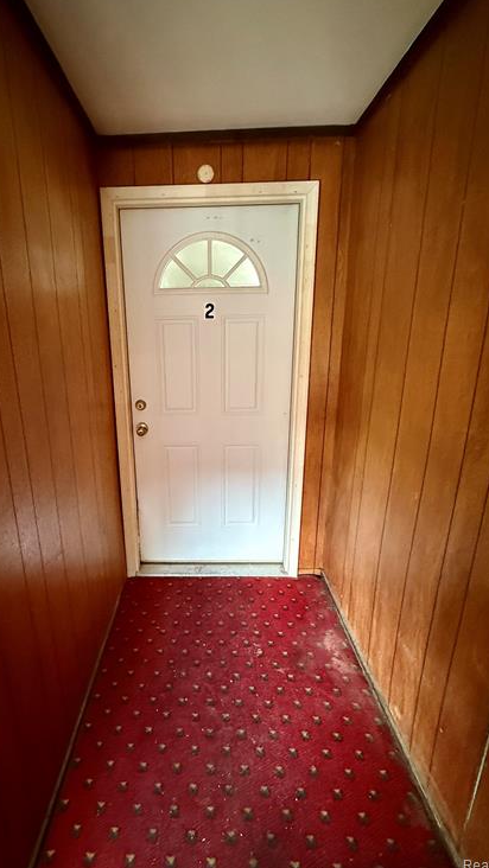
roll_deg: +1.0
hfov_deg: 66.4
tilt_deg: -13.0
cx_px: 192
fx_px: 369
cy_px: 421
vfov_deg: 99.3
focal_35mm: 16
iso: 1000
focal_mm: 2.22
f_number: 2.2
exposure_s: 1/60
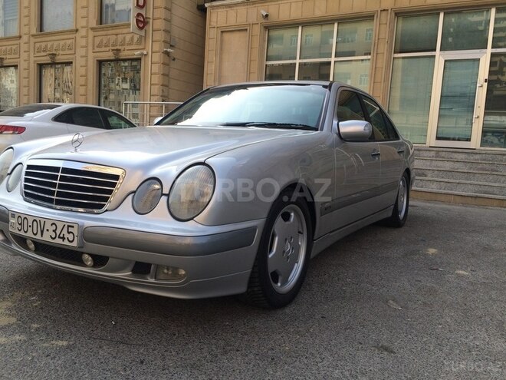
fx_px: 424
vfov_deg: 48.2
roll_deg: -3.4
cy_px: 190
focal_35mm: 29
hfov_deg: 61.7
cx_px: 253
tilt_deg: -5.0
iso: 32
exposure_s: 1/1001
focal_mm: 4.15
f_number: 2.2
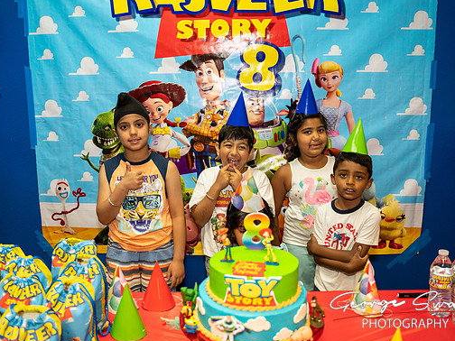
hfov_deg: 58.4
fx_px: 407
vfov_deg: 45.4
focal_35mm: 31
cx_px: 226
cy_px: 173
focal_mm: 28
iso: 2000
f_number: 2.8
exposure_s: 1/200
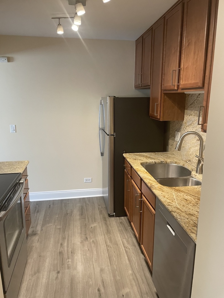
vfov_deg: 67.3
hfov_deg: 53.1
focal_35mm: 26
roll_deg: +1.1
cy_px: 149
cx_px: 112
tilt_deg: -13.5
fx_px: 224
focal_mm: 4.2
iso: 160
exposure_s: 1/60
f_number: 1.6
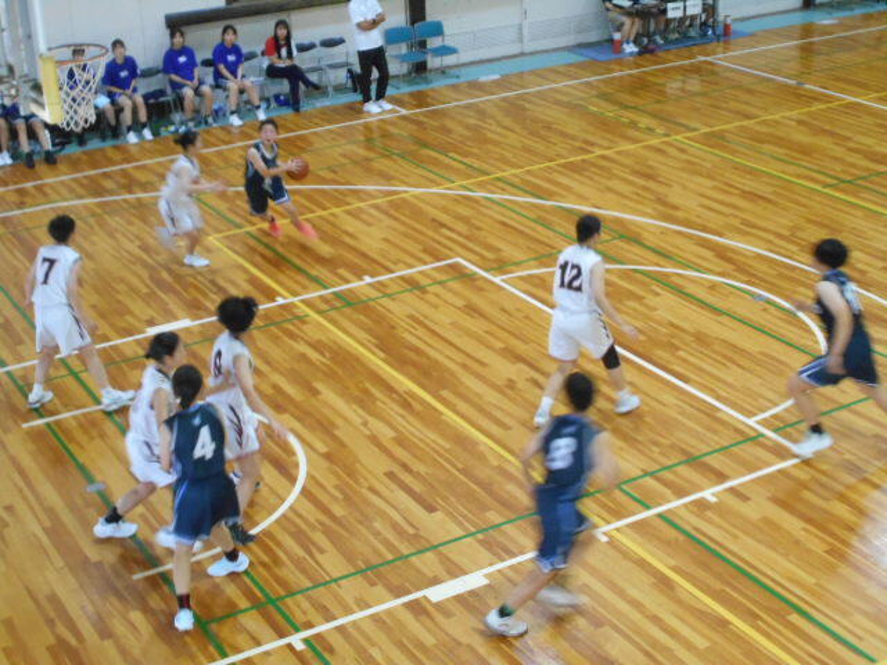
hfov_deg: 33.2
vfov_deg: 25.2
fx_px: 1486
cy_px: 332
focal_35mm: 58
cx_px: 444
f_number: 4.9
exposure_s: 1/40
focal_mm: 10
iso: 800
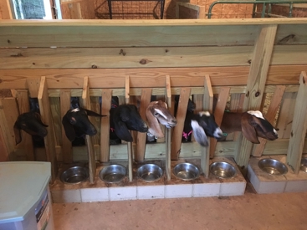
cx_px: 154
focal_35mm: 29
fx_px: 257
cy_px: 115
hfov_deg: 61.7
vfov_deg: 48.2
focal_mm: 4.15
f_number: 2.2
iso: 500
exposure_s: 1/15
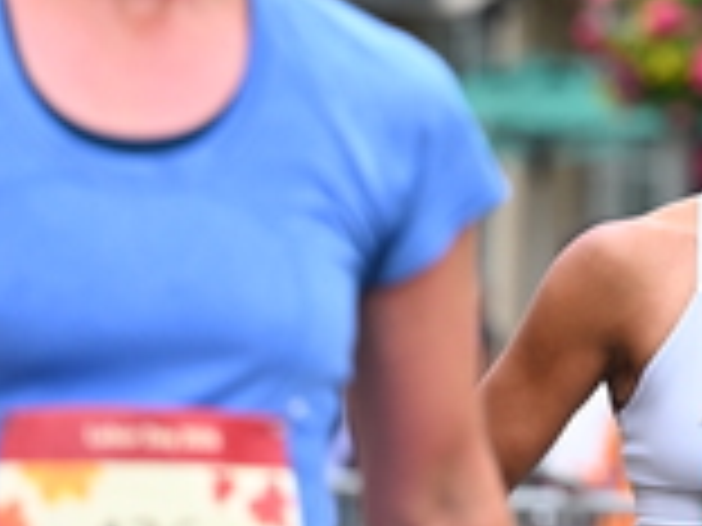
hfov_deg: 5.0
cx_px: 954
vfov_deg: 3.8
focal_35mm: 391
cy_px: 92
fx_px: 7929
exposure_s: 1/1600
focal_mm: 115
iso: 640
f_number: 2.8
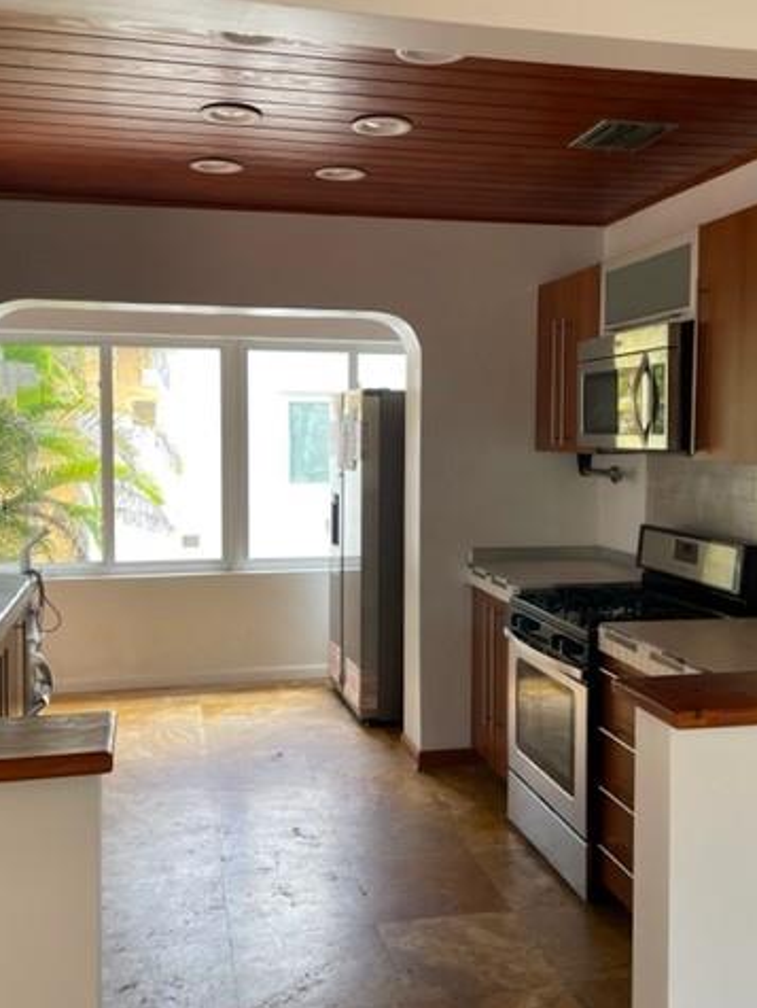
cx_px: 390
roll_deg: +0.0
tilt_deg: -2.9
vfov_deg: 52.6
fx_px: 1019
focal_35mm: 35
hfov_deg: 40.7
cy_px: 505
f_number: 1.6
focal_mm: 4.2
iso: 80
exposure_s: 1/121
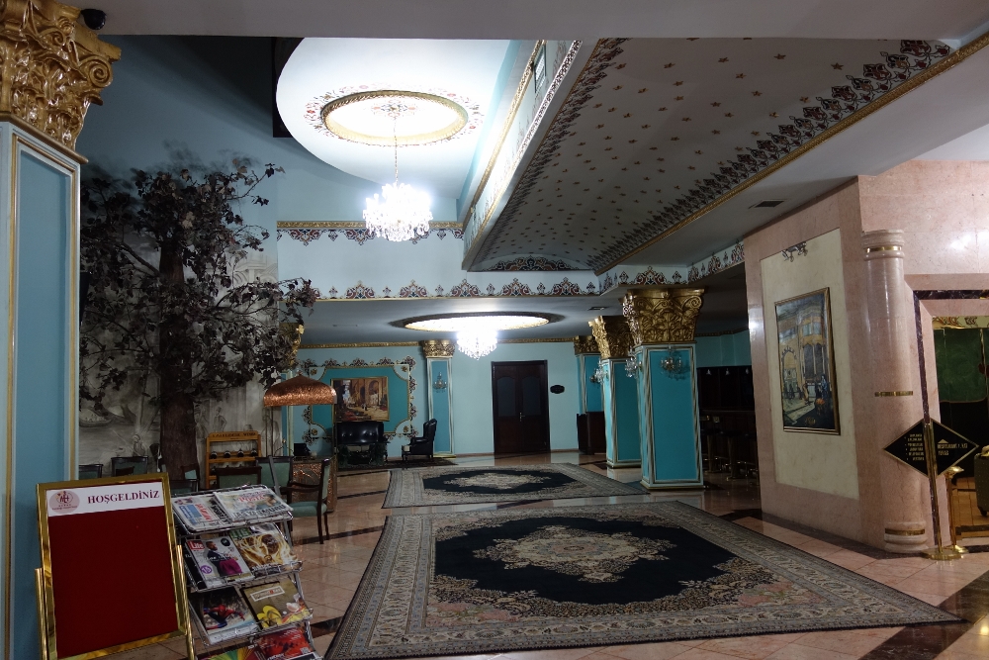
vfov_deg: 46.4
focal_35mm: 28
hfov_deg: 65.5
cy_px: 330
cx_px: 494
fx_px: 769
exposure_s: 1/30
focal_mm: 10.4
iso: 400
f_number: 1.8
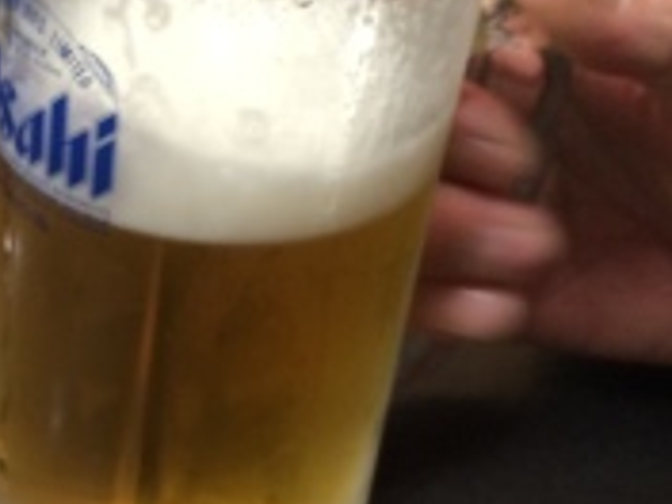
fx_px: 1437
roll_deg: -1.2
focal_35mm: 74
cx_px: -115
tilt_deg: -39.5
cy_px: 332
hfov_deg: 24.1
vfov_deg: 19.8
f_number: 2.2
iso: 80
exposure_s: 1/30
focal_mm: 4.15
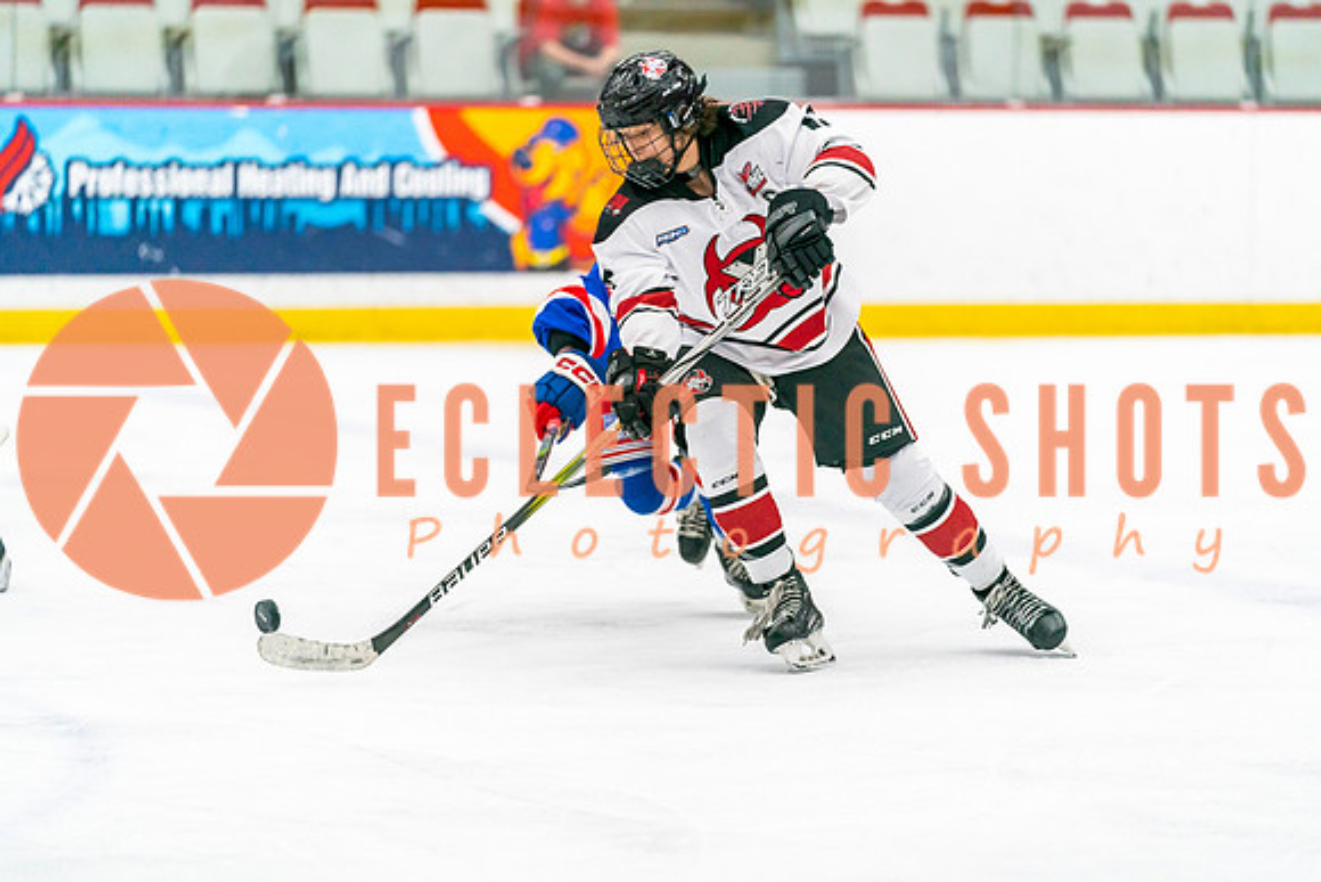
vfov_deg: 7.3
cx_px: 660
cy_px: 441
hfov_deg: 10.9
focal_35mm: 189
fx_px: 6937
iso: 3200
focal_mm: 189
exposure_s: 1/1250
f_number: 2.8
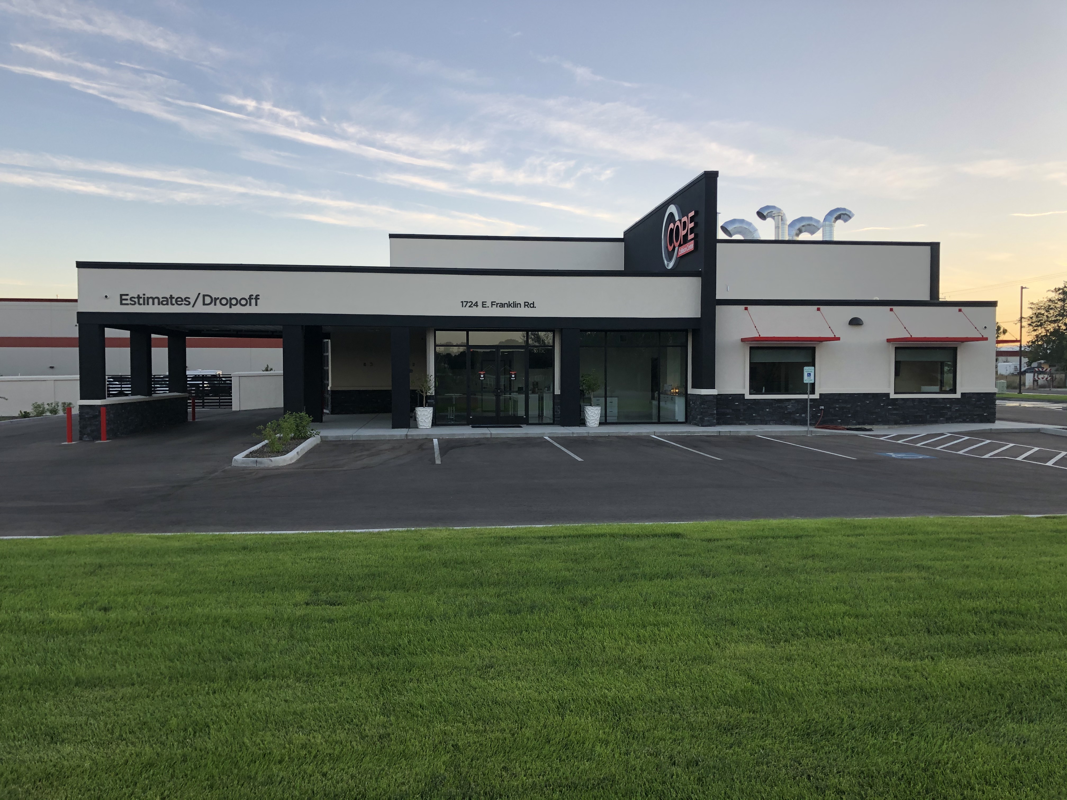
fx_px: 863
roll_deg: +0.1
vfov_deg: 49.7
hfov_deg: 63.4
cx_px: 534
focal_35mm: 28
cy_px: 400
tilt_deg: -2.5
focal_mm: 4
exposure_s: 1/163
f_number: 1.8
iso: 20
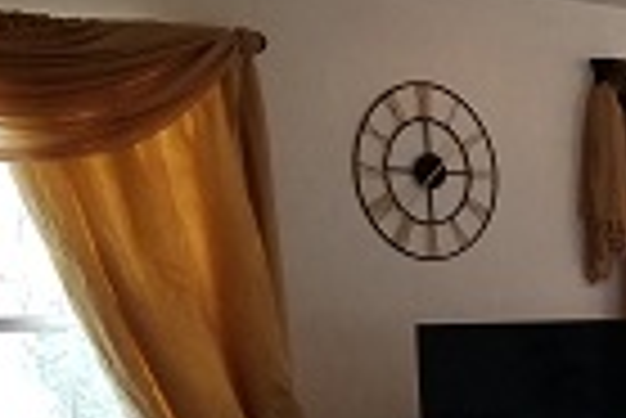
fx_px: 1688
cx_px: 1013
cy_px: 456
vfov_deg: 13.8
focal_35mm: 97
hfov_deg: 18.1
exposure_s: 1/40
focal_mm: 4.25
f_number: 1.7
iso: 160
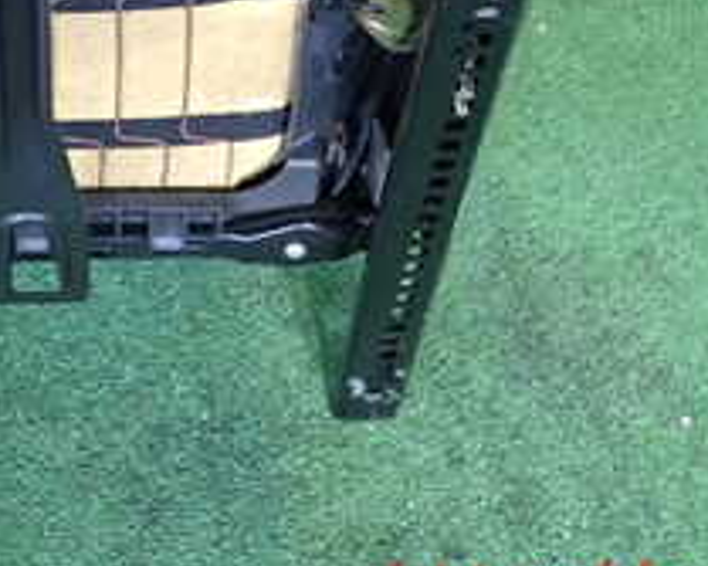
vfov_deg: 20.4
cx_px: 139
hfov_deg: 26.6
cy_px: -122
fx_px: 1466
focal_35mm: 70
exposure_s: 1/30
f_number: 2
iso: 500
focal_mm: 4.5
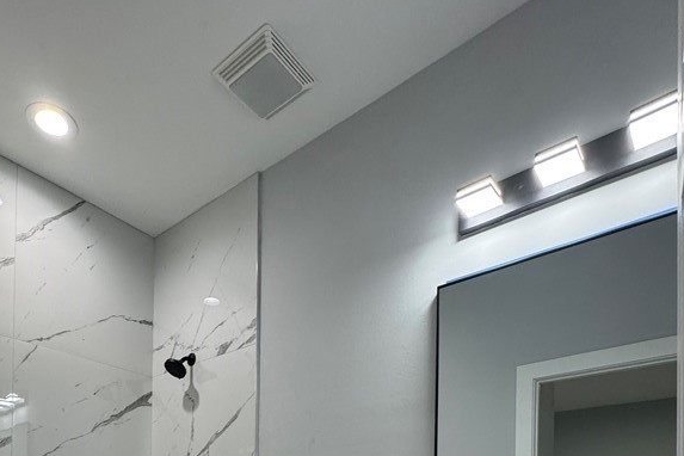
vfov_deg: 38.8
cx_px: 276
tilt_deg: +0.4
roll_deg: -0.3
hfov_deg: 68.7
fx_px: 494
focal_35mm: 26
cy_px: 524
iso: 200
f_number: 2.2
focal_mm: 2.22
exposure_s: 1/120
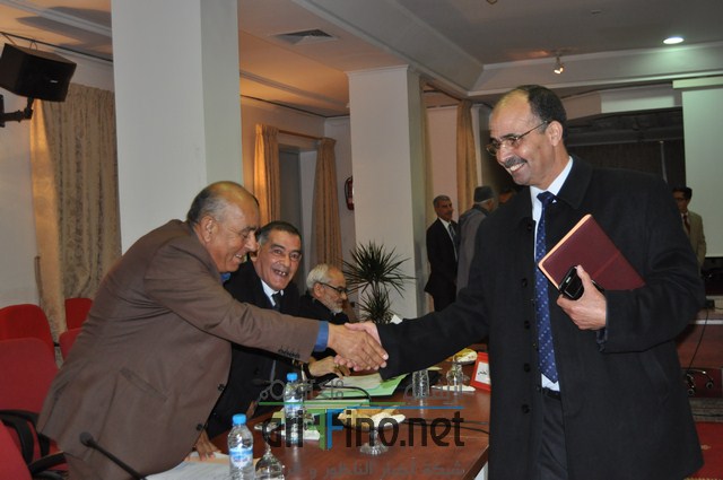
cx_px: 362
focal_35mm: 42
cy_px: 240
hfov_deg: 46.5
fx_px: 842
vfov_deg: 31.8
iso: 800
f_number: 4
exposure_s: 1/60
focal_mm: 28
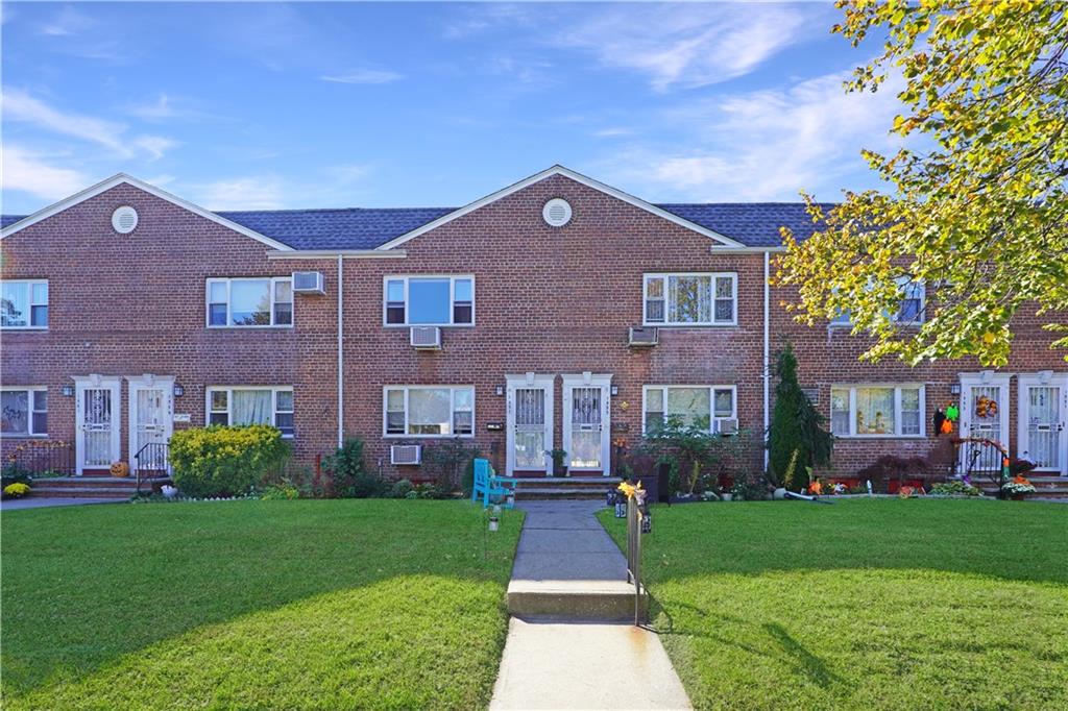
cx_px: 534
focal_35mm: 16
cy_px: 356
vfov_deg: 72.0
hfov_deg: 95.0
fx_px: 489
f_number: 7.1
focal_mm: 11
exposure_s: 1/100
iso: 100
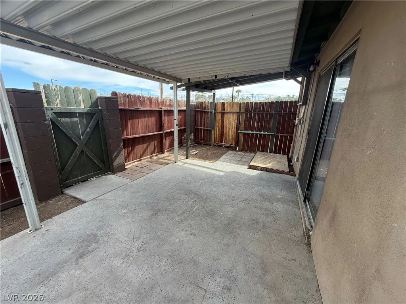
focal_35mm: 14
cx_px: 203
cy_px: 152
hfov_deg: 102.1
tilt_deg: -16.1
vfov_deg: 85.7
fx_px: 164
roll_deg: -1.2
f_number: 2.2
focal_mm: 2.22
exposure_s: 1/220
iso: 64
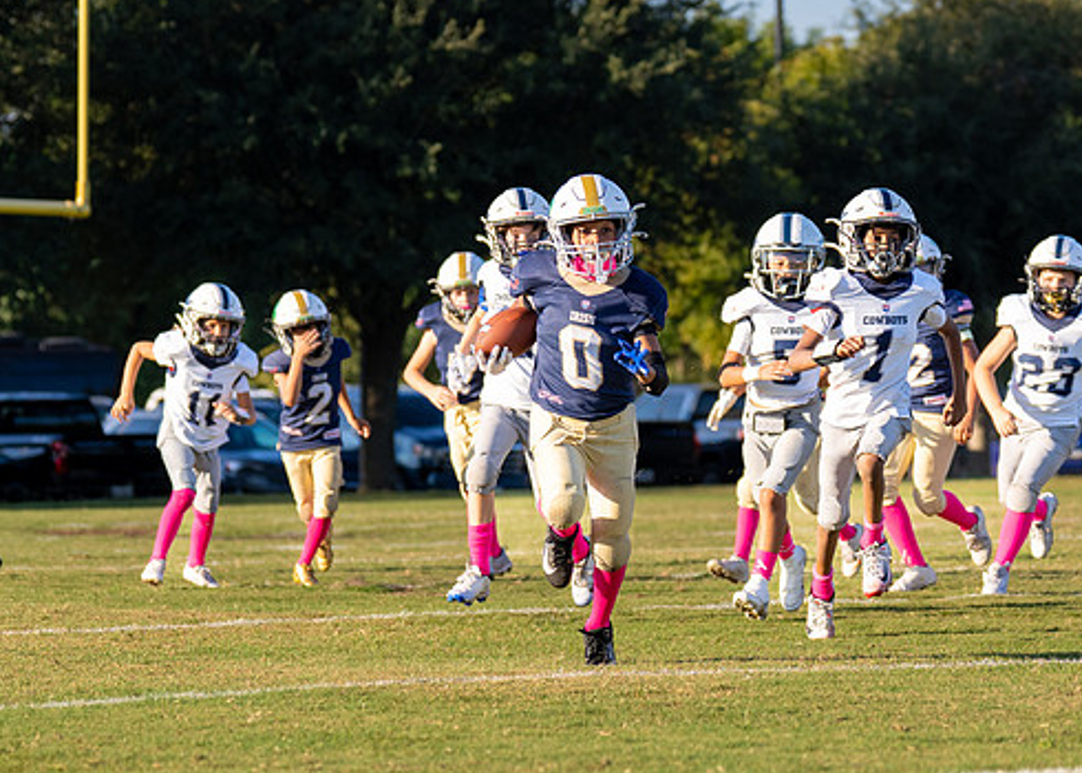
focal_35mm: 197
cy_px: 416
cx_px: 563
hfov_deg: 10.2
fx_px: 6054
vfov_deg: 7.3
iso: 200
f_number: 2.8
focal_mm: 90
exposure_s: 1/2000
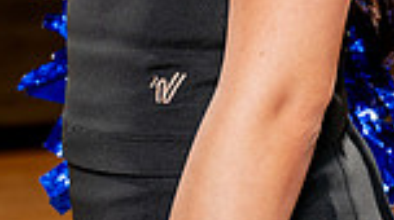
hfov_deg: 10.4
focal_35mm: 208
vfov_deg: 5.6
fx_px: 2170
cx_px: 293
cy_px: -298
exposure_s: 1/250
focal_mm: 67
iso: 200
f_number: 5.6
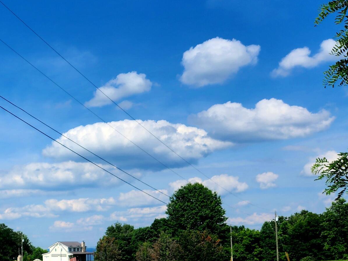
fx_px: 583
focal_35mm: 58
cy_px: 242
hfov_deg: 29.5
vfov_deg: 24.4
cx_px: -49
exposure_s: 1/2500
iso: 20
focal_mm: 5.4
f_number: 1.8
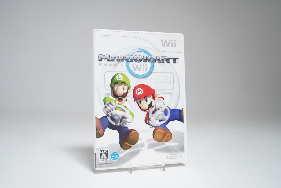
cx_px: 140
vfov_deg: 37.9
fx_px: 273
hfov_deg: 54.4
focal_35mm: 35
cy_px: 94
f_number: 5
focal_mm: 35
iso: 640
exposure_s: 1/30
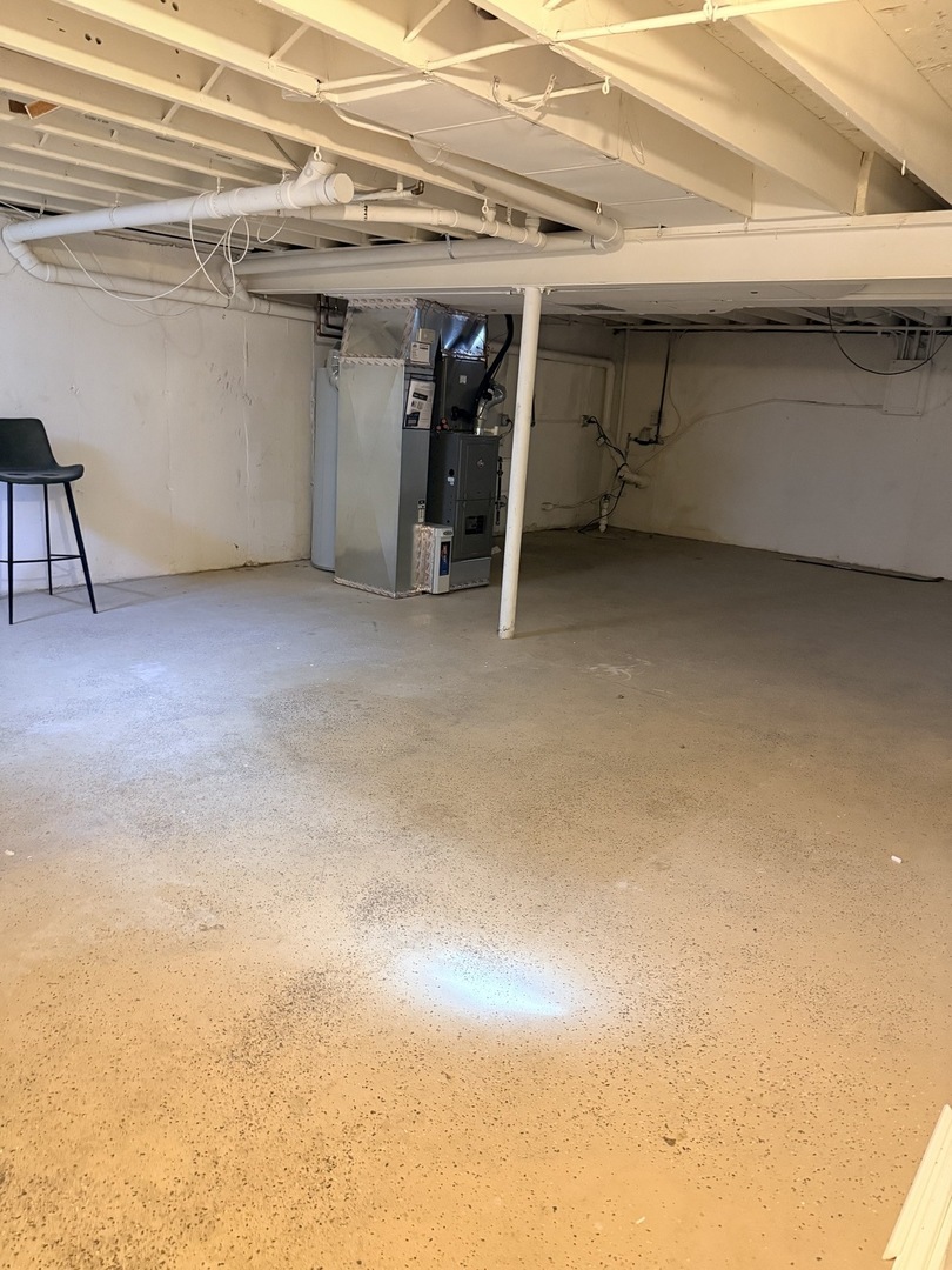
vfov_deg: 71.6
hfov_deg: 56.8
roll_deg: -3.4
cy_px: 635
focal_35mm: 24
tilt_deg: -14.6
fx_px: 880
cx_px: 476
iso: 800
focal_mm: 6.76
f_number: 1.78
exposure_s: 1/60
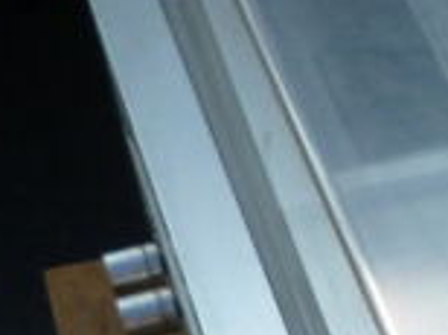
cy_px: 641
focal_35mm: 195
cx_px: 1039
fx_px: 2520
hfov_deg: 9.2
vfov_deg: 7.3
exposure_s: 1/400
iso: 100
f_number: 4.5
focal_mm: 5.2
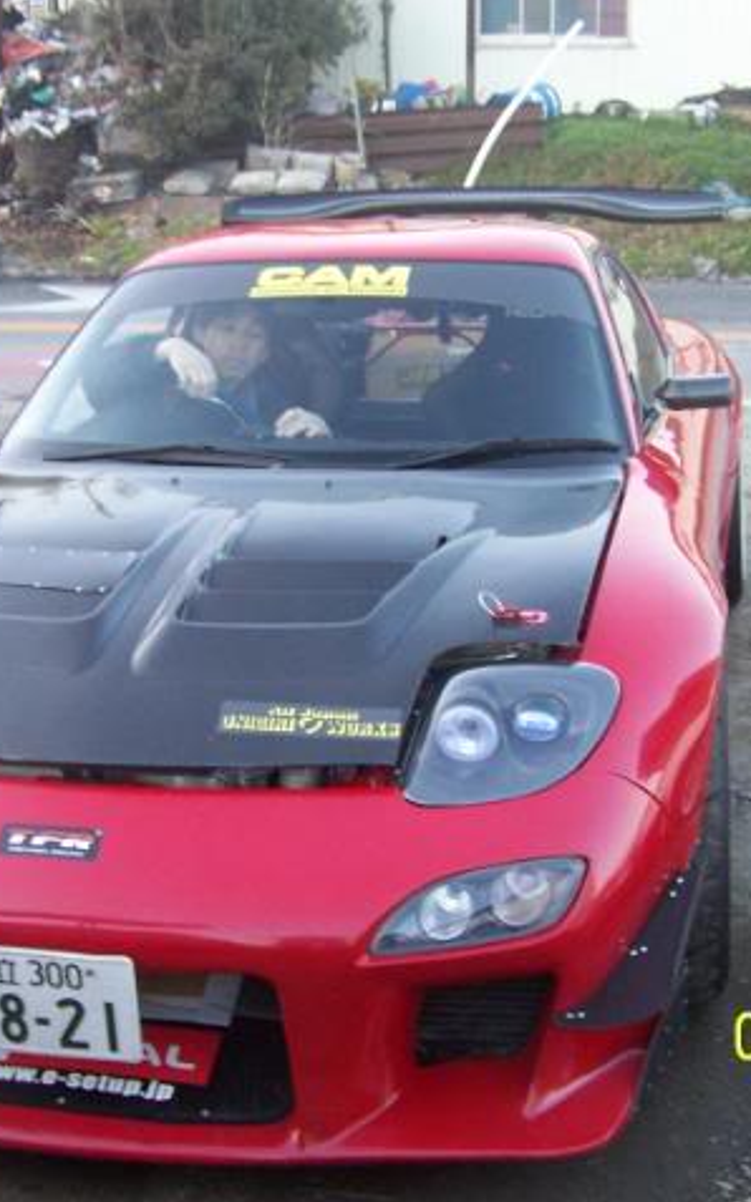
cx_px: 325
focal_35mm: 54
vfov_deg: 37.5
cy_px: 600
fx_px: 1769
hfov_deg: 24.0
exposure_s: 1/30
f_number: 2.8
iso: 140
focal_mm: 6.3
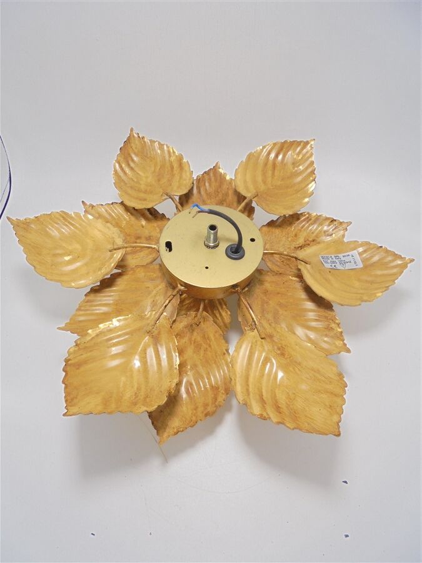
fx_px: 423
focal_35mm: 26
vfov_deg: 67.3
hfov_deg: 53.1
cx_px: 211
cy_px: 282
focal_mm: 4.6
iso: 100
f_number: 3.5
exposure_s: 1/50
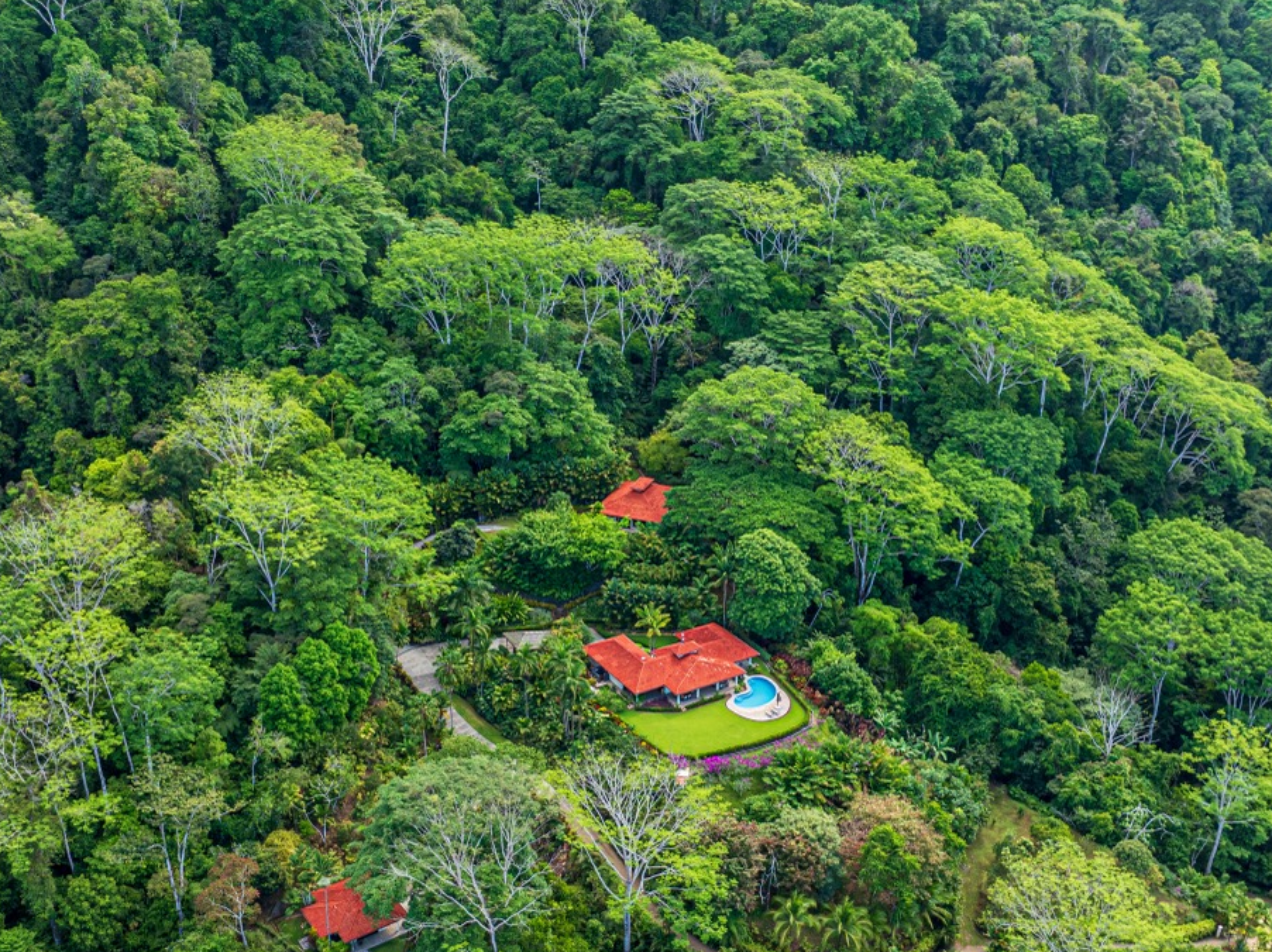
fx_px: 1285
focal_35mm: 35
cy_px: 556
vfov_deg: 40.5
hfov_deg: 52.7
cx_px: 642
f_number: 2.8
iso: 100
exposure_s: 1/320
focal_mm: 12.29
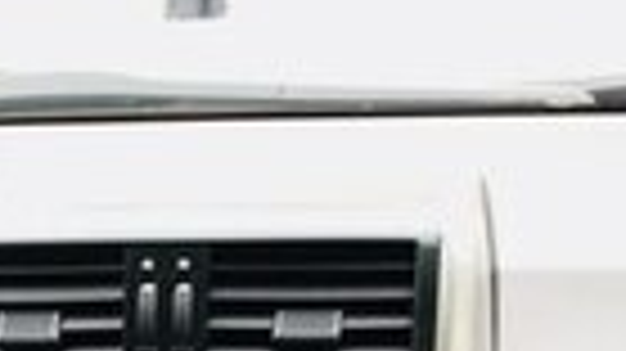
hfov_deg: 14.2
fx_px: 2488
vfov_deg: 7.2
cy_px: 1064
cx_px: 99
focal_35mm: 150
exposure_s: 1/100
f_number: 2.2
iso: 25
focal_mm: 4.15
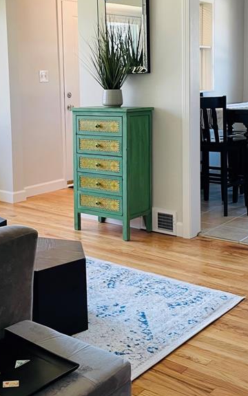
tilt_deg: -5.2
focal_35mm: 49
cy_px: 140
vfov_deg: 40.7
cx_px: 111
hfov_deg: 26.3
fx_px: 530
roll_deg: +1.0
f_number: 1.6
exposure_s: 1/60
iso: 160
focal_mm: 4.2
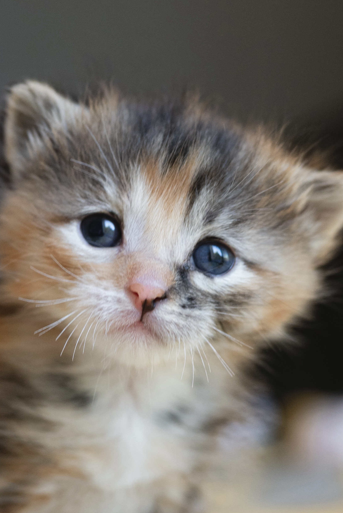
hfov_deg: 11.2
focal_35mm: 122
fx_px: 1742
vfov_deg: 16.8
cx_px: 99
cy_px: 272
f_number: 3.2
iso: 640
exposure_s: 1/125
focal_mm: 50
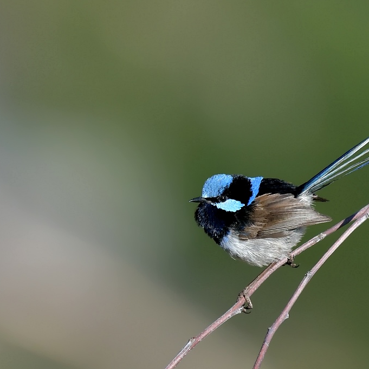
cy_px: 184
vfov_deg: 1.8
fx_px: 11566
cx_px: 209
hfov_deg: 1.8
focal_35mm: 959
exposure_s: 1/1500
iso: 450
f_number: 5.6
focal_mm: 500
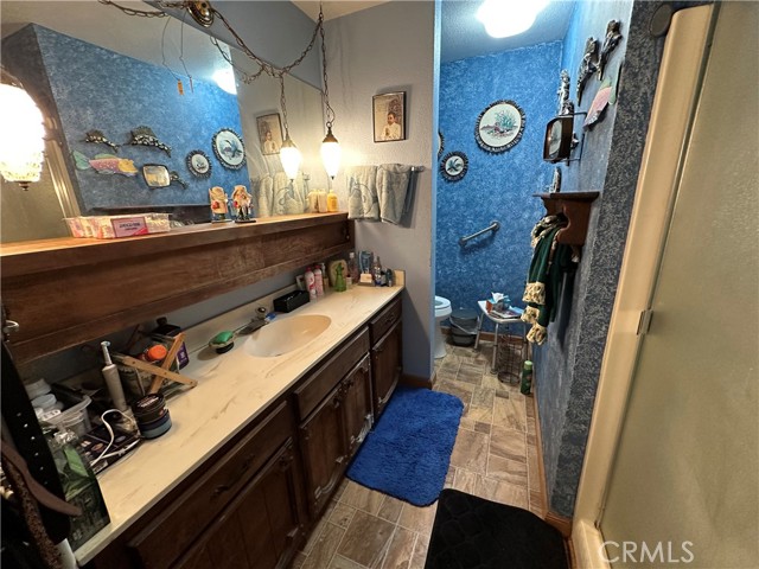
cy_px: 284
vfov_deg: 85.7
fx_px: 307
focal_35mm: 14
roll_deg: +2.4
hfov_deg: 102.1
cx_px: 380
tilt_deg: -15.7
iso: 400
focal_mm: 2.22
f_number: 2.2
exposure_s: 1/60
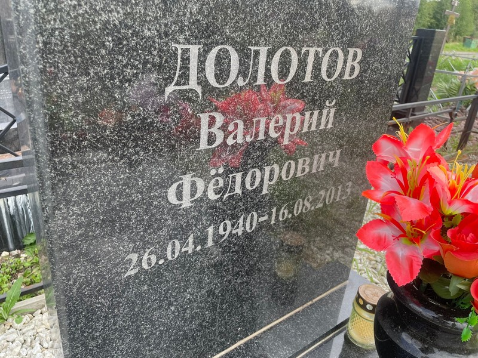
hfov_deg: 67.3
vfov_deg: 53.1
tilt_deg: -21.7
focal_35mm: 26
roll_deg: -3.8
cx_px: 239
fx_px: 359
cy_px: 179
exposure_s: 1/504
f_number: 1.6
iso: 32
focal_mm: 4.2
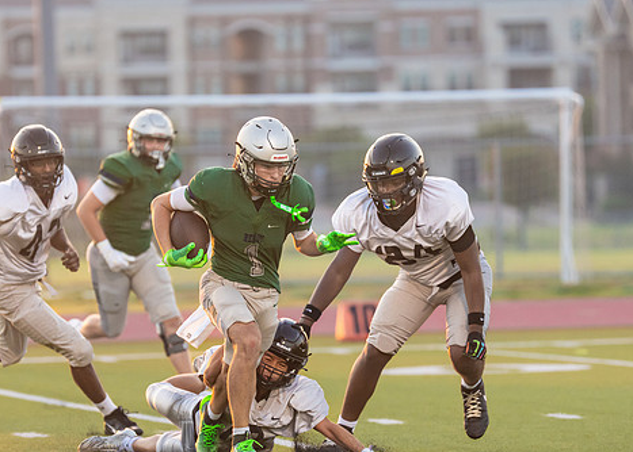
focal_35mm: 373
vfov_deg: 3.9
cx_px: 284
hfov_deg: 5.4
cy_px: 286
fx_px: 6709
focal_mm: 200
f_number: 3.2
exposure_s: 1/1600
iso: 1600
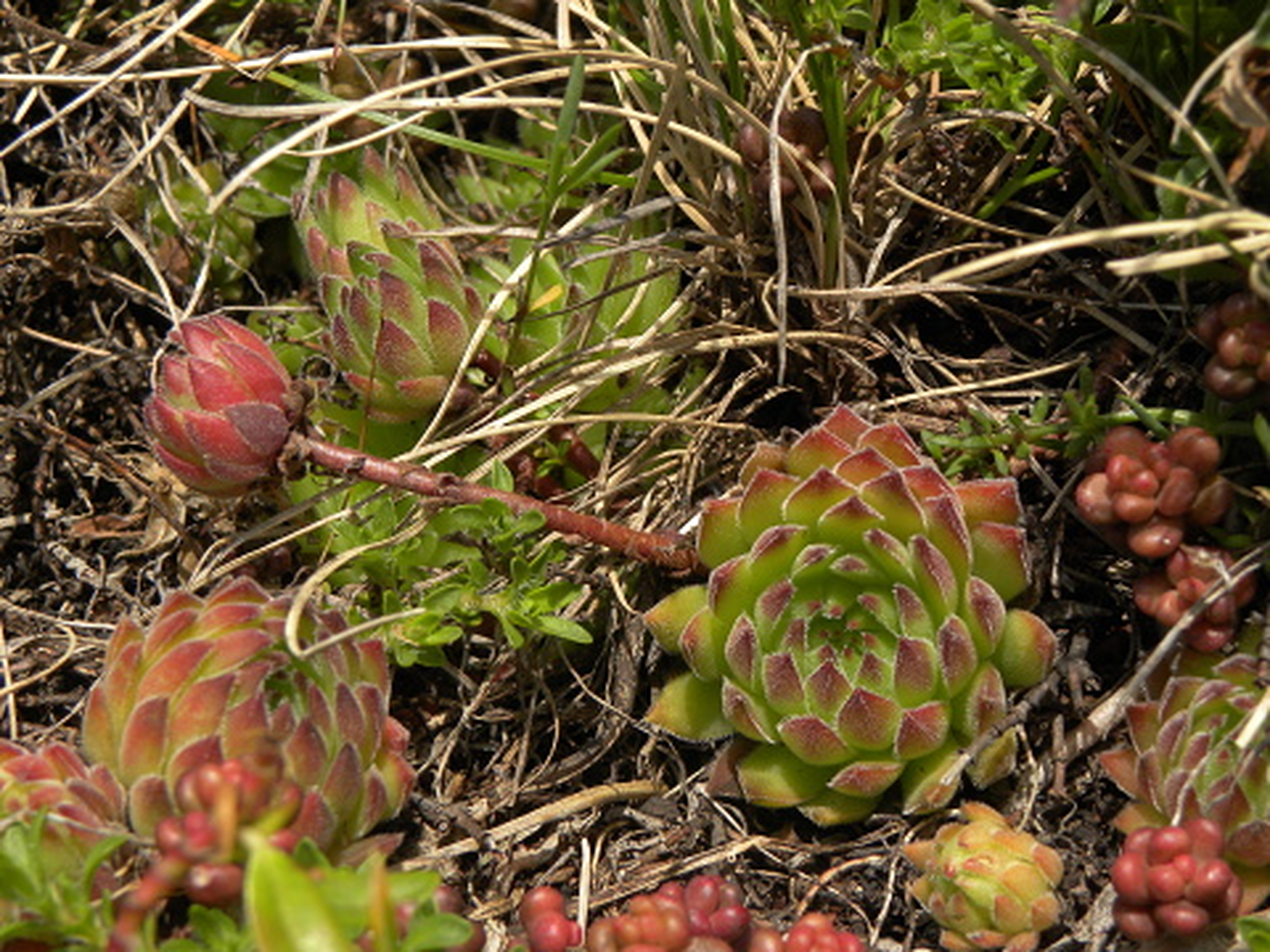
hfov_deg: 23.0
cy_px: 476
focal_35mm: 85
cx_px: 635
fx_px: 3119
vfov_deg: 17.4
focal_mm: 15.1
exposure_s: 1/400
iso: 64
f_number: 5
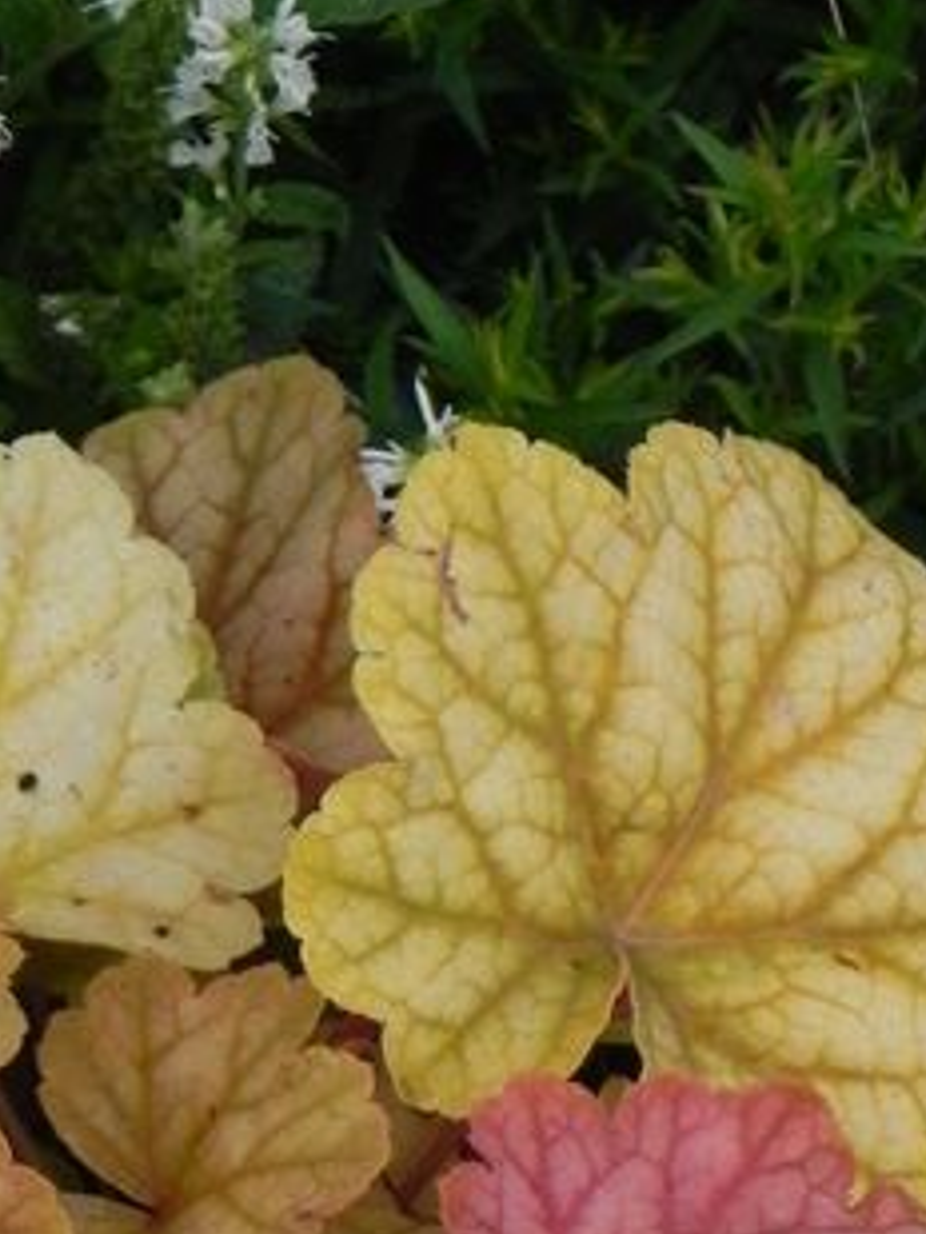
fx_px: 9695
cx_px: 168
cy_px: 1130
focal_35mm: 272
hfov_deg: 5.5
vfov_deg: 7.3
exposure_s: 1/500
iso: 160
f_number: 4.5
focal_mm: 18.8
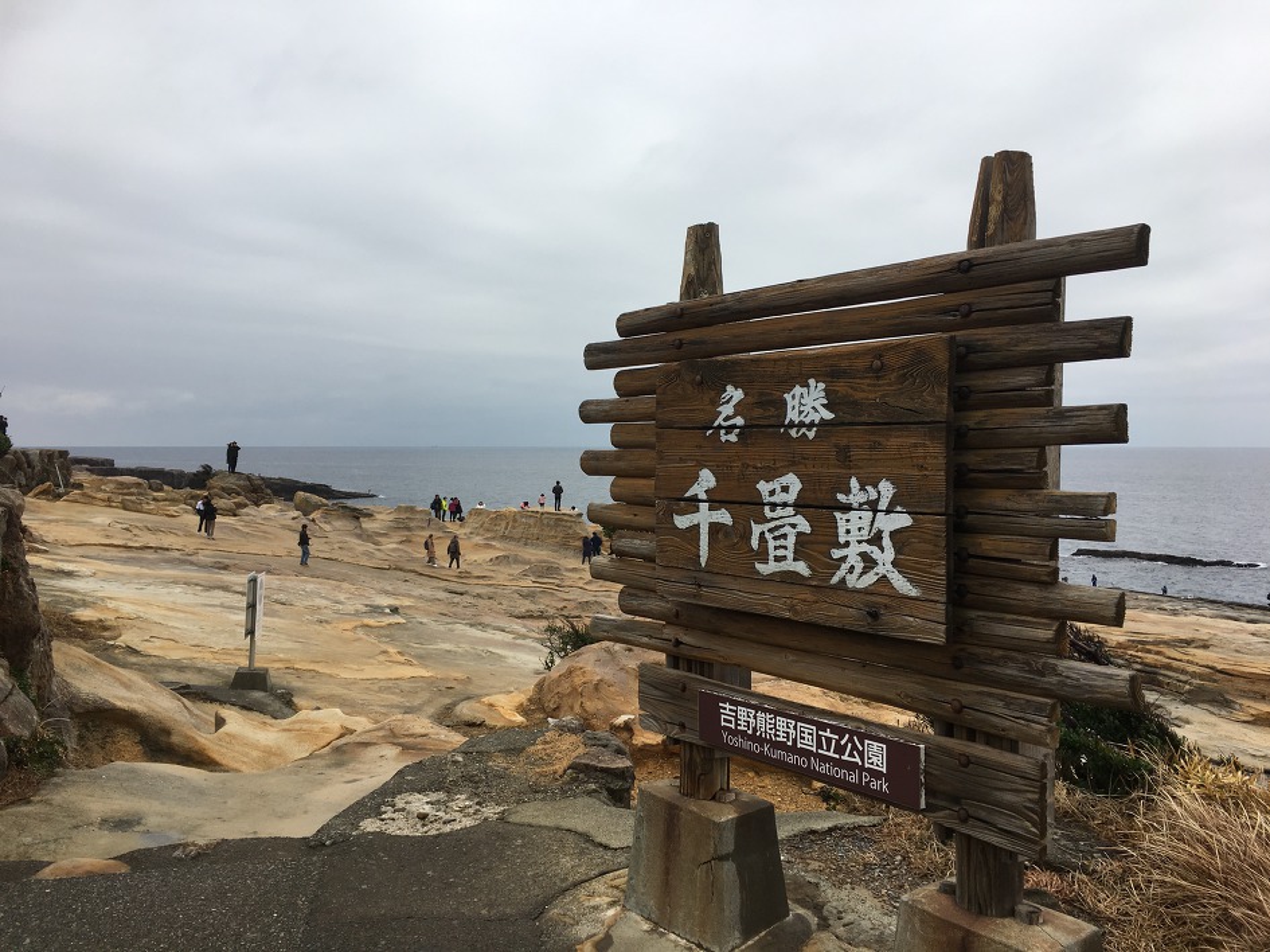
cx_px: 635
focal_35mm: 29
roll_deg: -1.1
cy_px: 476
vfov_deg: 48.2
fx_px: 1064
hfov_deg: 61.7
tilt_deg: +0.3
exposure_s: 1/353
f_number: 2.2
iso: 25
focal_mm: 4.15
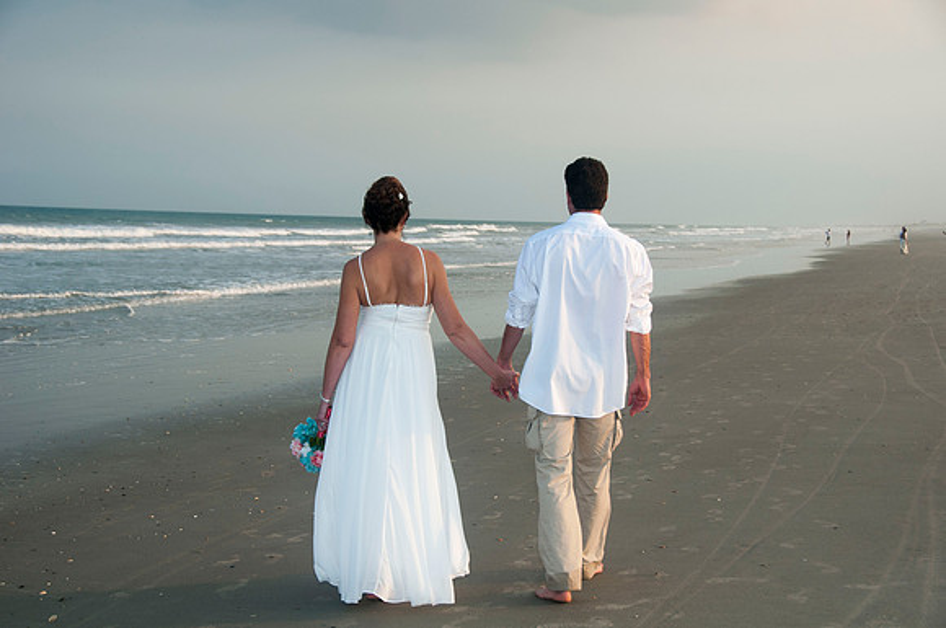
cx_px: 473
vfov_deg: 23.7
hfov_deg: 35.1
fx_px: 1496
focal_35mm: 57
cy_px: 314
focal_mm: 38
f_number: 5.6
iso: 100
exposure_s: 1/250
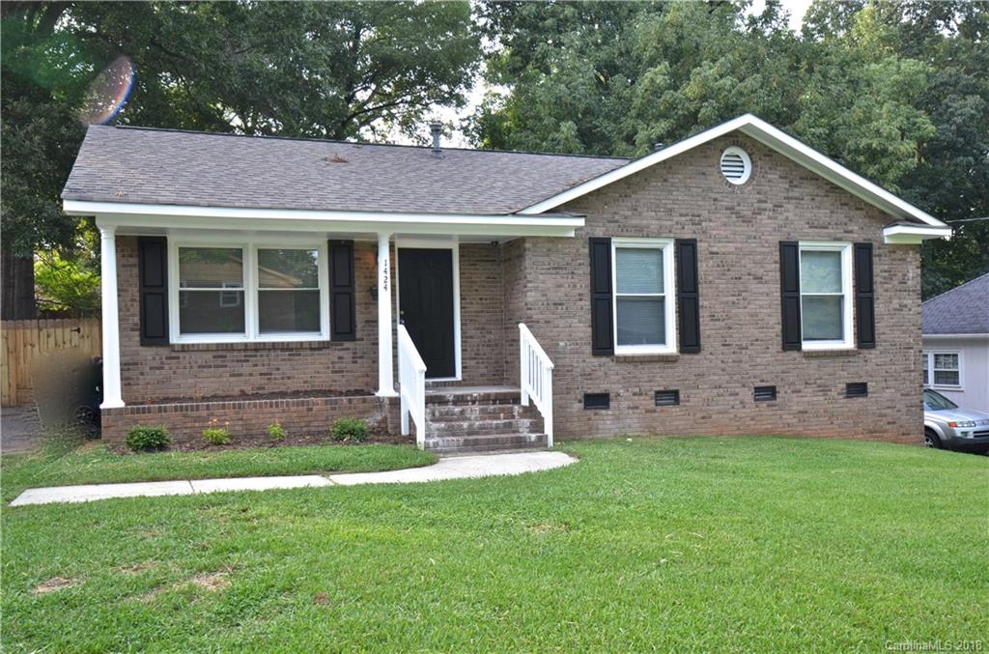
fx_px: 863
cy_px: 327
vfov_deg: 41.5
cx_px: 494
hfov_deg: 59.6
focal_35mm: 32
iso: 640
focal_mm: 21
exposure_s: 1/200
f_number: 7.1
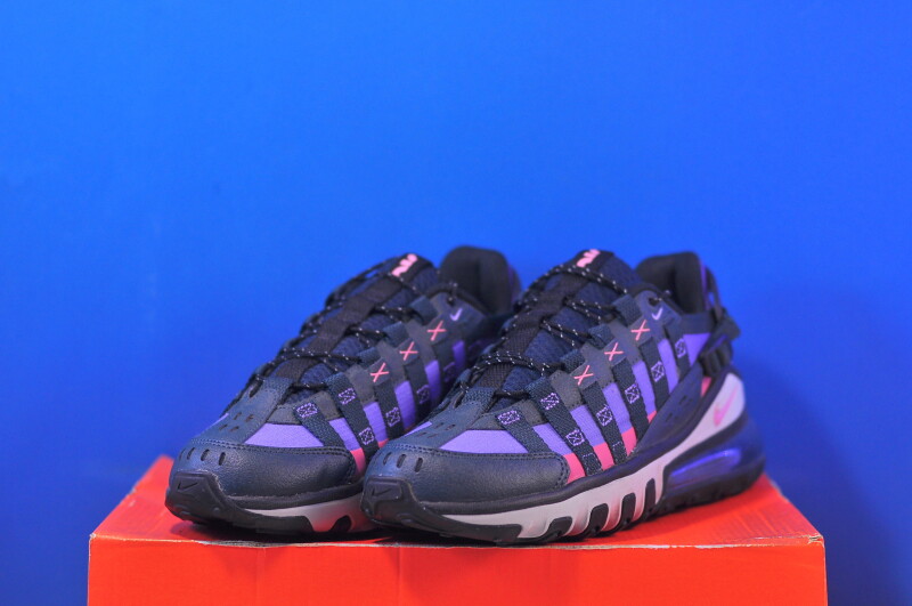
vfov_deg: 18.1
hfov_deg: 27.0
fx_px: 1897
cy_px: 303
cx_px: 456
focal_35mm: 75
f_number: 2.5
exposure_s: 1/320
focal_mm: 50
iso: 250
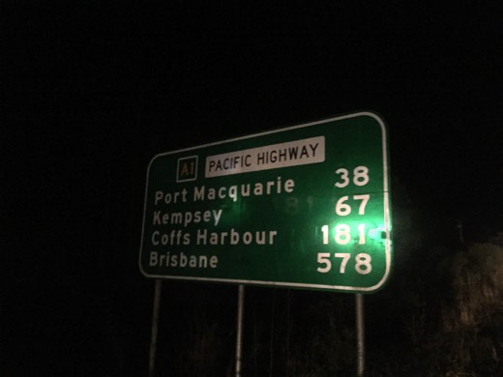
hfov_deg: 61.7
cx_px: 252
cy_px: 188
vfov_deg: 48.2
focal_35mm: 29
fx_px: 421
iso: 2000
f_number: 2.2
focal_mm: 4.15
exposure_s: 1/15
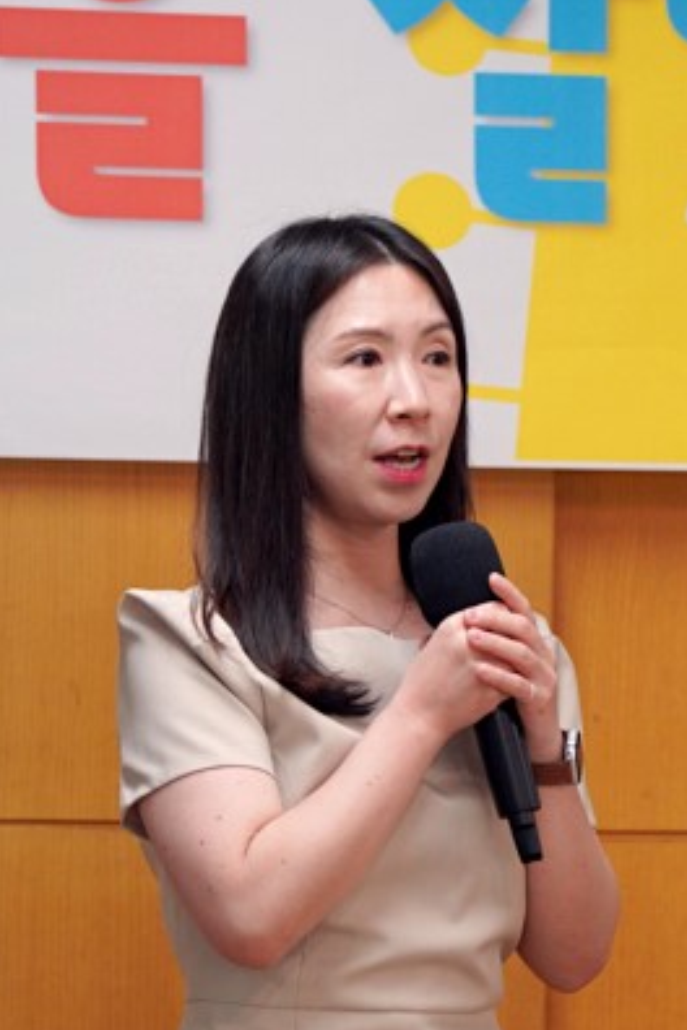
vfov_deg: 4.5
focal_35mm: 454
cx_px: 952
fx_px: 12995
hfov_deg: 3.0
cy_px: 694
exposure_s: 1/250
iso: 1250
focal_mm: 200
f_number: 4
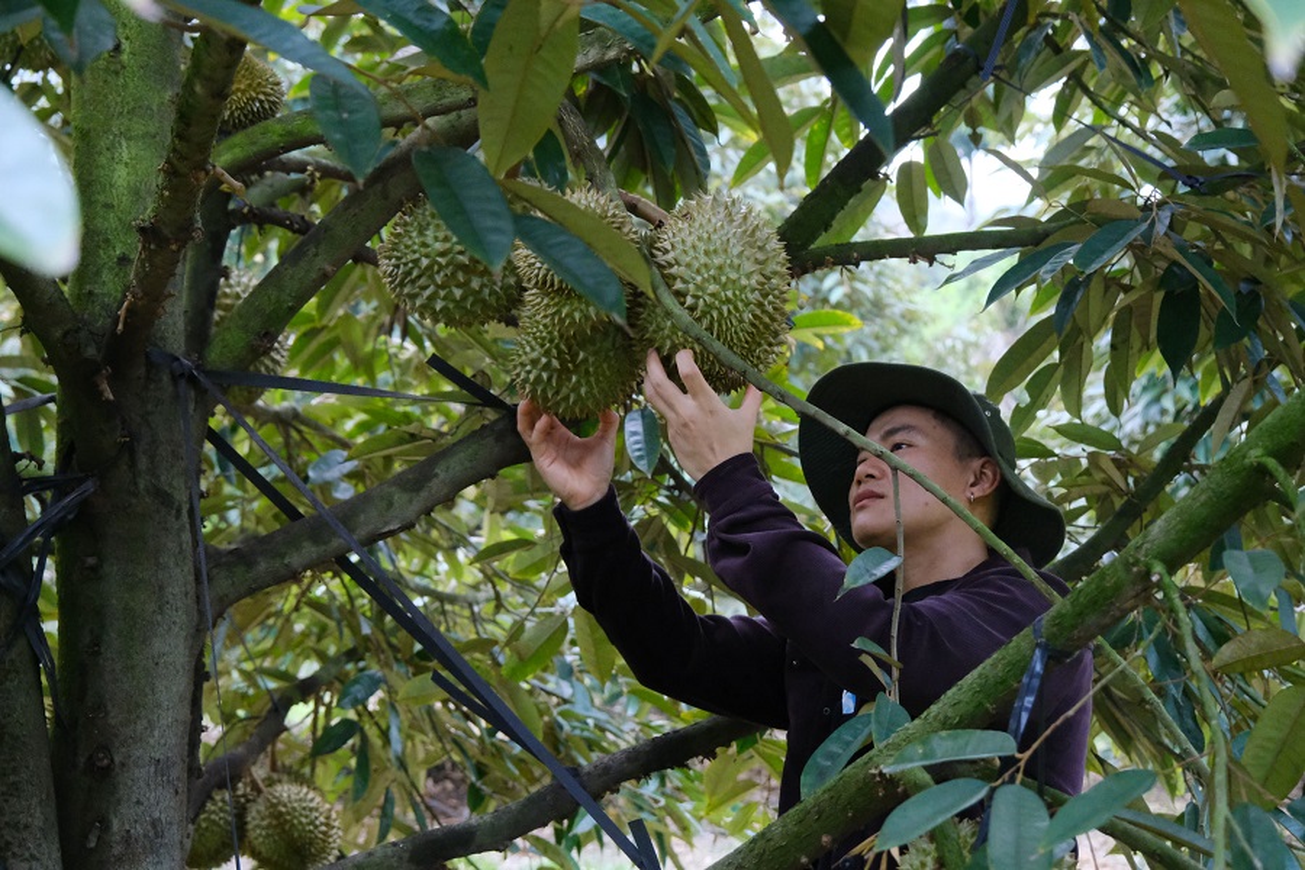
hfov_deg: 36.9
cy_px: 435
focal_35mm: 54
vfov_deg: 25.1
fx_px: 1957
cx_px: 652
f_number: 4
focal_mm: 35.8
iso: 8000
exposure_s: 1/3200
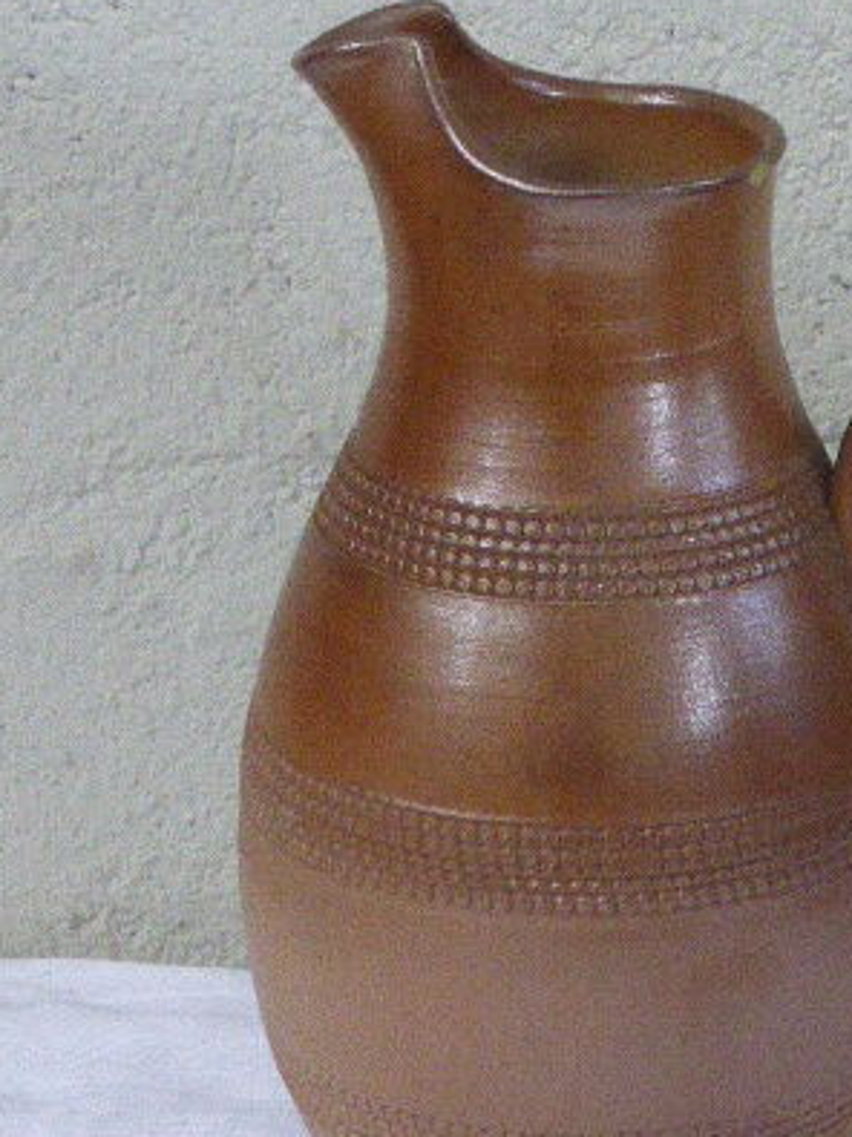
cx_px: 639
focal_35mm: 120
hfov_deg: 12.3
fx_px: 3940
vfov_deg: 16.4
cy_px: 541
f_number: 5
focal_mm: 12.5
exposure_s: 1/160
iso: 1600
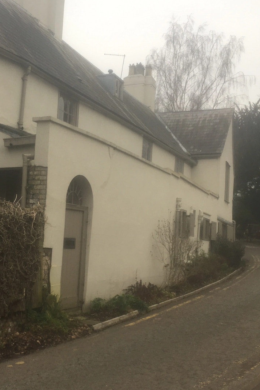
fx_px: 487
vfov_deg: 43.4
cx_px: 80
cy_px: 234
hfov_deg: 29.6
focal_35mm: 45
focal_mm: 4.15
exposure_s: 1/124
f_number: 2.2
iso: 25
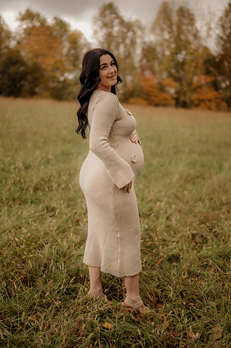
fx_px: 482
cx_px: 116
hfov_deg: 26.9
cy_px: 174
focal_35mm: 50
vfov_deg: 39.6
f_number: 1.8
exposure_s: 1/320
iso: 200
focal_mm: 50
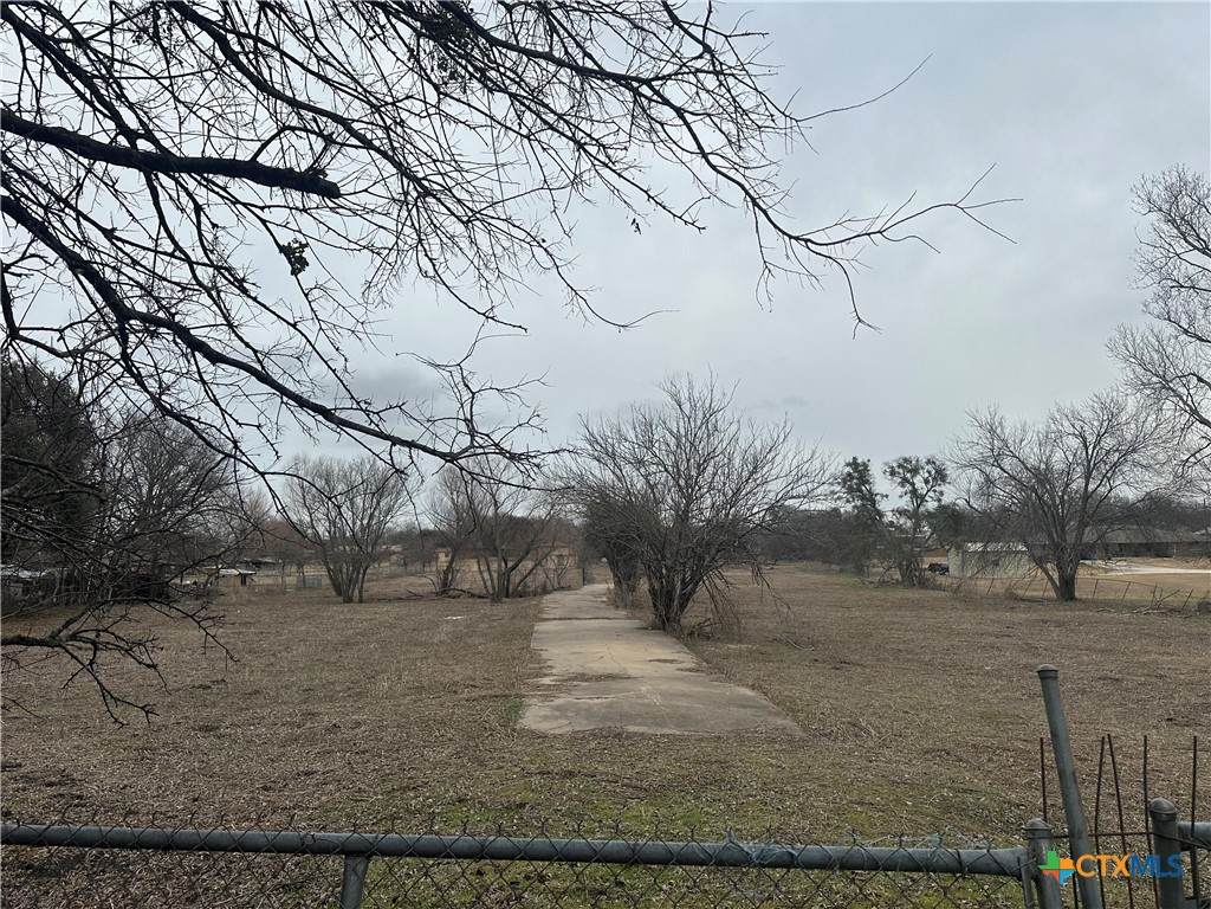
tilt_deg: +7.5
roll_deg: +0.4
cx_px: 606
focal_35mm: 24
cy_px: 454
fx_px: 840
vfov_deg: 56.8
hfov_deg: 71.6
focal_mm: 6.86
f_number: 1.78
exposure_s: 1/8197
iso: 80
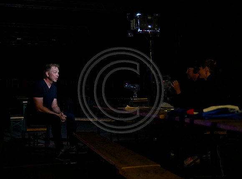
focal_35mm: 49
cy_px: 87
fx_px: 341
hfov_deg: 39.0
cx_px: 121
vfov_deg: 29.2
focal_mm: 40
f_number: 2.8
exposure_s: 1/200
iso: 6400
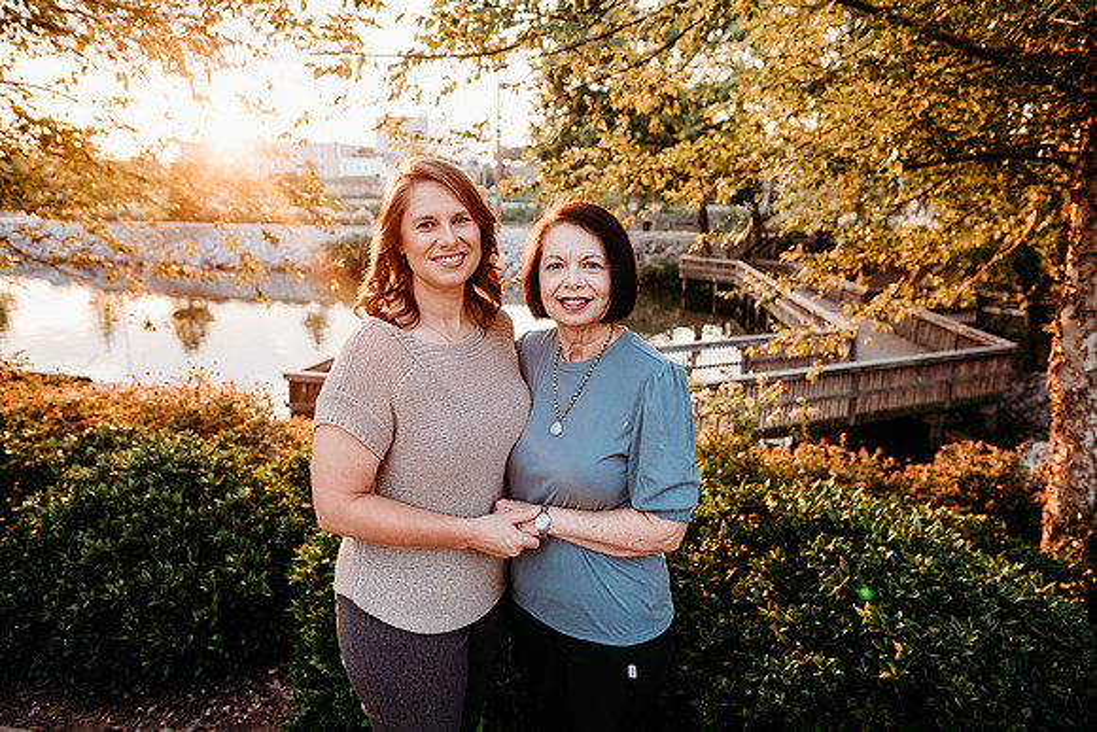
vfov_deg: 53.2
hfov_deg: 73.7
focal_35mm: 24
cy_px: 366
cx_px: 548
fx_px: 731
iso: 320
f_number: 3.2
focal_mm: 24
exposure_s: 1/200
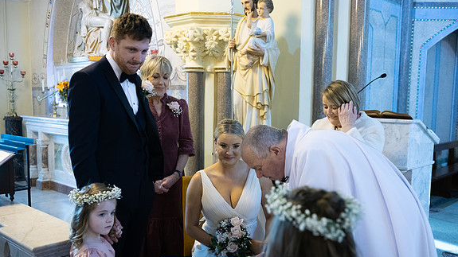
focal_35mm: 37
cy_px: 152
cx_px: 230
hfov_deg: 54.0
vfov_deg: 31.9
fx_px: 449
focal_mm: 35
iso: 1250
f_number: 3.5
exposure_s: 1/160
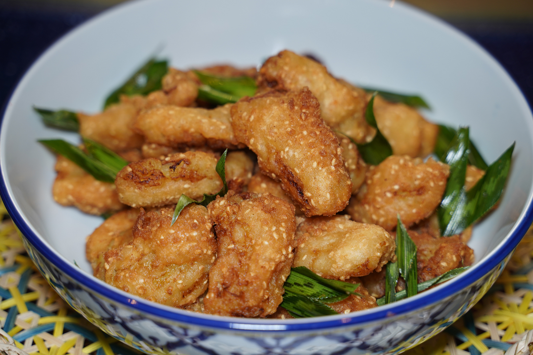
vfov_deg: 18.2
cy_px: 178
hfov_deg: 27.0
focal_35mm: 75
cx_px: 266
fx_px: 1110
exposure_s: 1/80
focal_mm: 75
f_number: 4
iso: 250
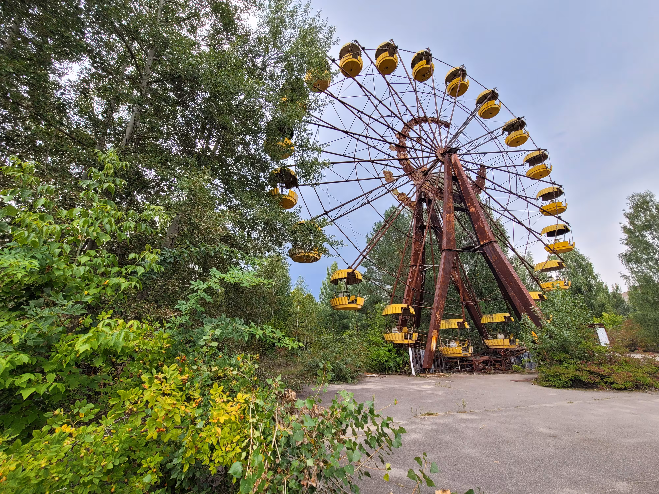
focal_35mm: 13
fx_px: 247
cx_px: 330
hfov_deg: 106.2
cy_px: 247
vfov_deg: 89.9
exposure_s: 1/158
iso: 64
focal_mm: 2.2
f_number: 2.2
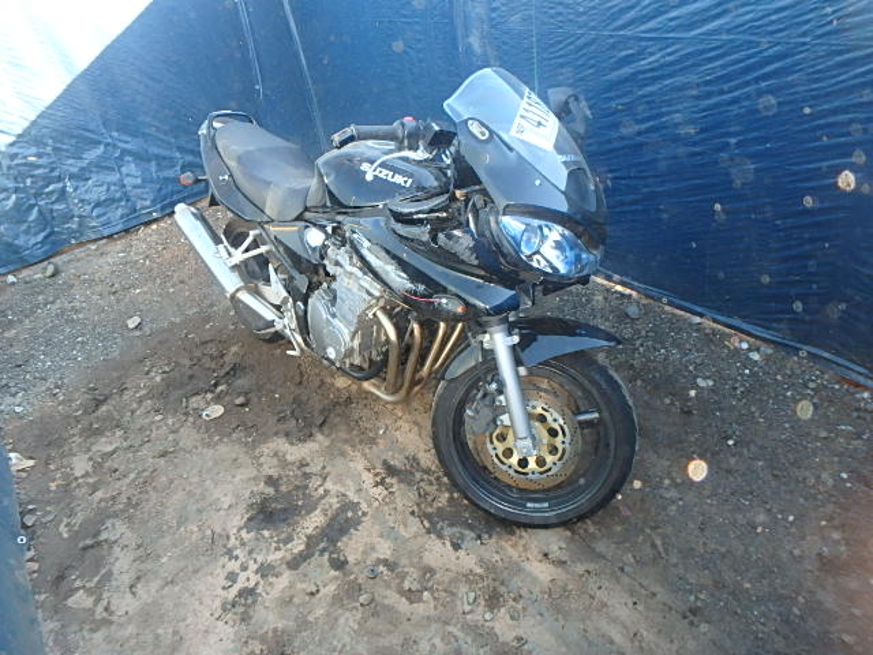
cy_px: 328
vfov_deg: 63.4
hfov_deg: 79.0
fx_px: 530
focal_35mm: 21
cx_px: 436
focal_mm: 3.7
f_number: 3.5
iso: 200
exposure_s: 1/60
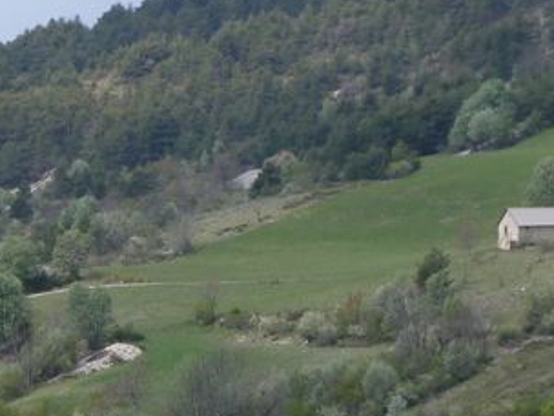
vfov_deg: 5.9
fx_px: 4049
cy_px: 259
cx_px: 191
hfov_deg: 7.8
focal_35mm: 253
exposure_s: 1/400
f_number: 4.3
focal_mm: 15.8
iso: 80
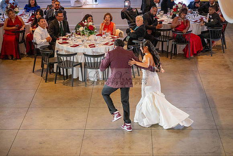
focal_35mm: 99
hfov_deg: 20.6
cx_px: 116
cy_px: 78
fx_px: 641
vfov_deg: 13.8
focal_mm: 99
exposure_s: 1/200
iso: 3200
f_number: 4
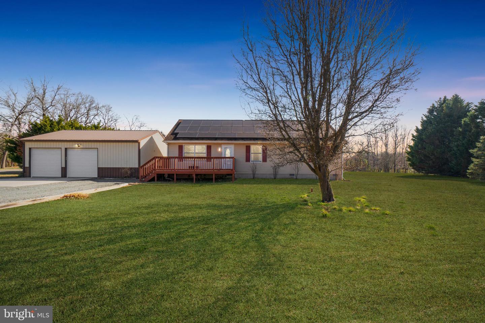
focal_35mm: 15
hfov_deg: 100.4
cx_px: 242
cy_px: 162
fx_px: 202
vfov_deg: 77.3
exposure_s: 1/80
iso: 100
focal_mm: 10
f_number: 13
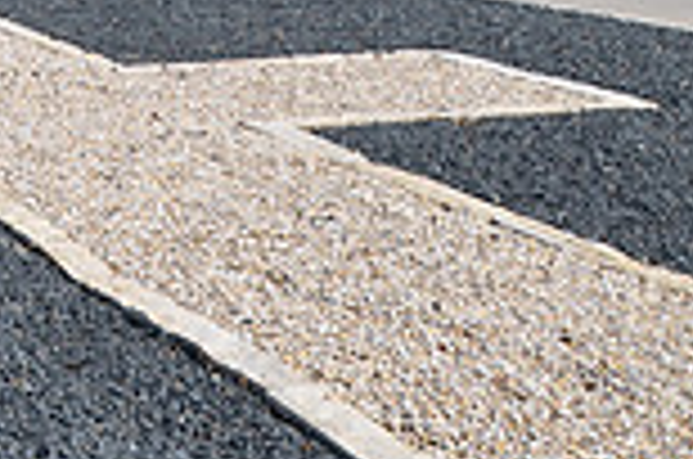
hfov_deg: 18.2
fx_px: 1842
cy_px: -198
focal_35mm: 96
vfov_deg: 13.5
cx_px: -428
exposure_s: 1/250
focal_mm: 17
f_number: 8
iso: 100
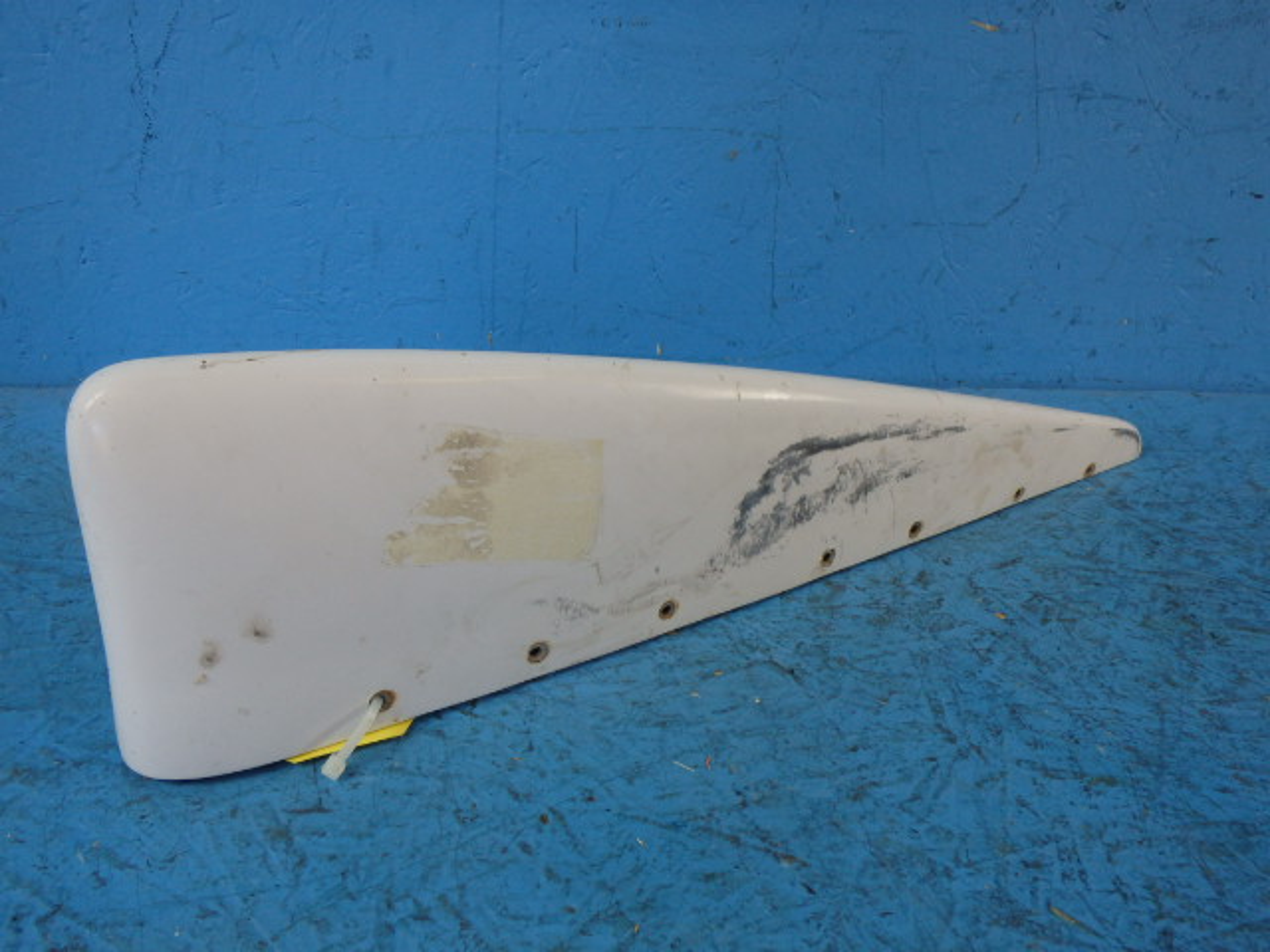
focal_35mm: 28
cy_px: 476
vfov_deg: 49.7
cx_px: 635
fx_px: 1027
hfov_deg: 63.4
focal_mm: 5
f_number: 3.9
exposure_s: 1/60
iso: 200
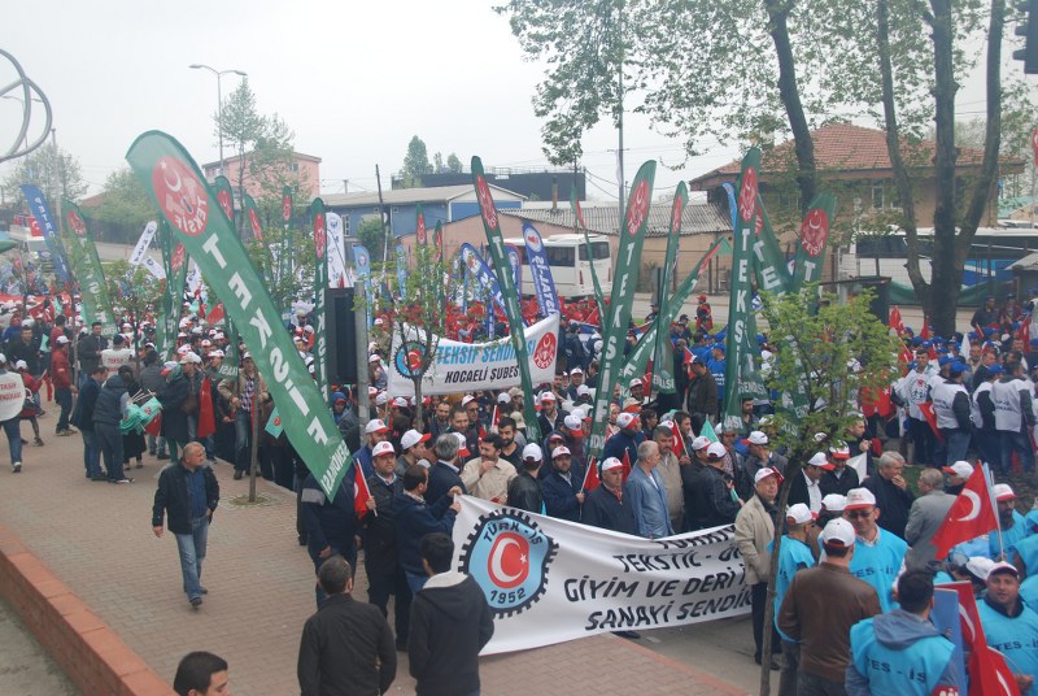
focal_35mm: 39
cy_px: 348
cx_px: 519
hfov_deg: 49.5
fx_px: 1126
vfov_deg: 34.3
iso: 100
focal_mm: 26
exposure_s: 1/125
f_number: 5.6
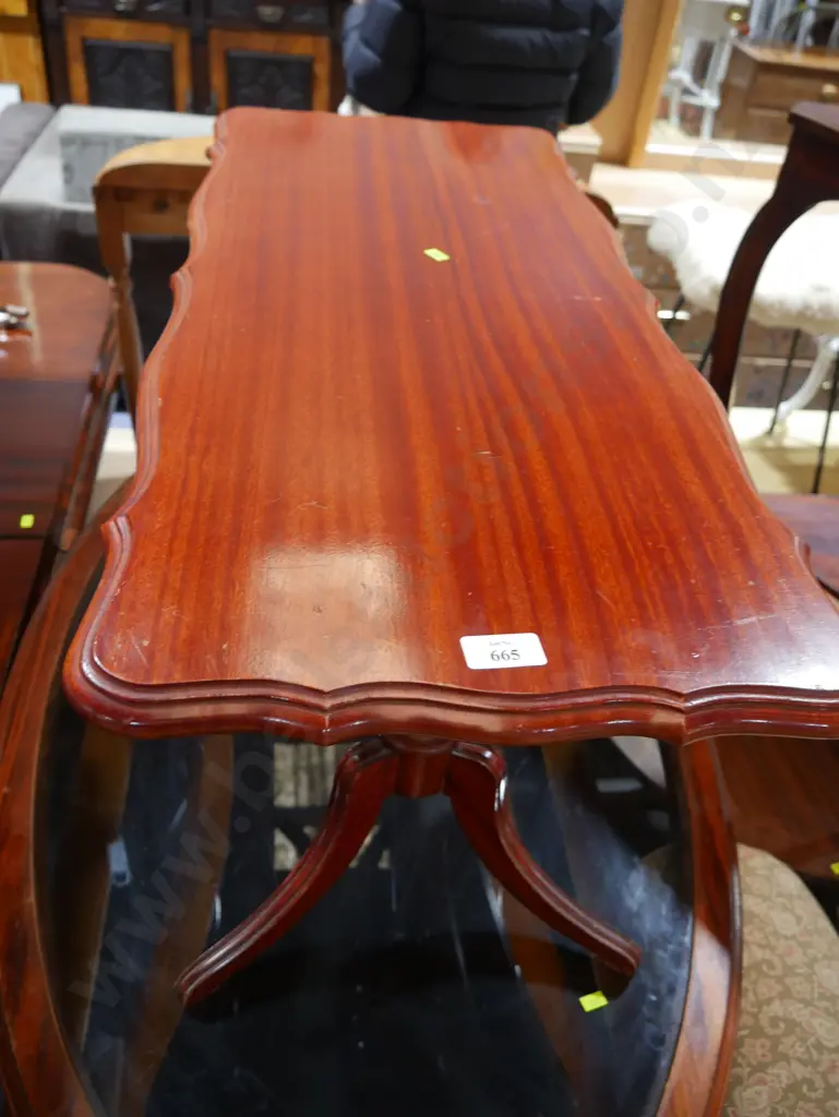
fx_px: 904
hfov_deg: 49.8
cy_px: 558
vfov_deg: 63.4
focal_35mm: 28
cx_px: 420
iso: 800
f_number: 3.5
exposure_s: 1/60
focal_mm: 14
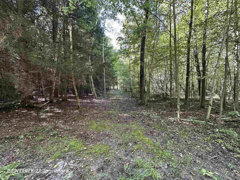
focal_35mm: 14
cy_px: 90
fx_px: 97
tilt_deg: -0.7
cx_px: 120
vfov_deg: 85.7
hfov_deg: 102.1
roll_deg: +0.2
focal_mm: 2.22
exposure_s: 1/99
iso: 250
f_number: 2.2
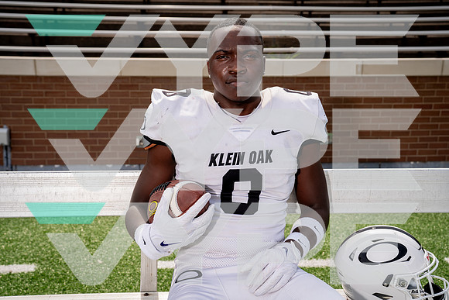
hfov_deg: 44.6
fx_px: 548
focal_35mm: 44
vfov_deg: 30.6
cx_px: 224
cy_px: 150
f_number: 5
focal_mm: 43
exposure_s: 1/640
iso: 100
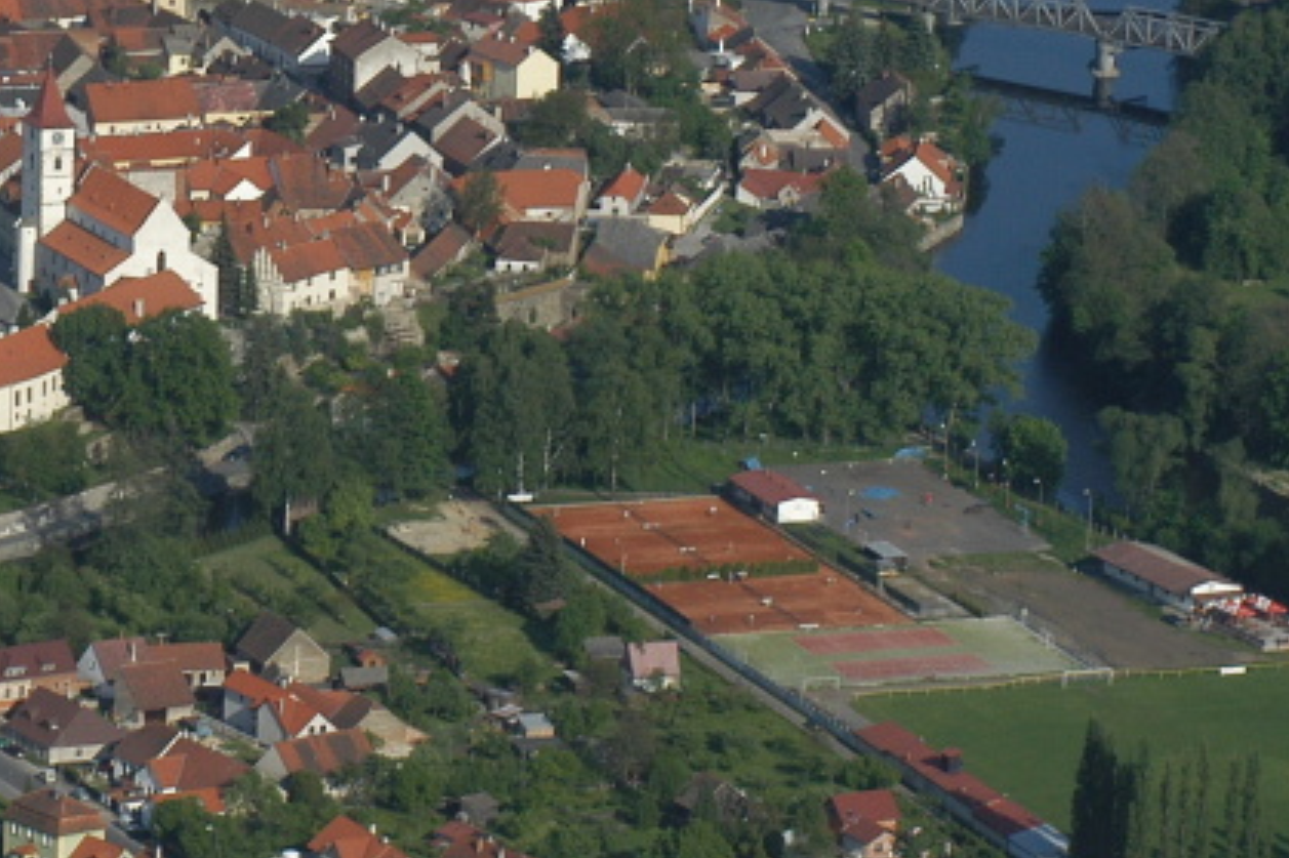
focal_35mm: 293
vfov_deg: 4.7
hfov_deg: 7.0
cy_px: -88
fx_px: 10486
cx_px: -71
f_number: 9
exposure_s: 1/1000
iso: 400
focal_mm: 80
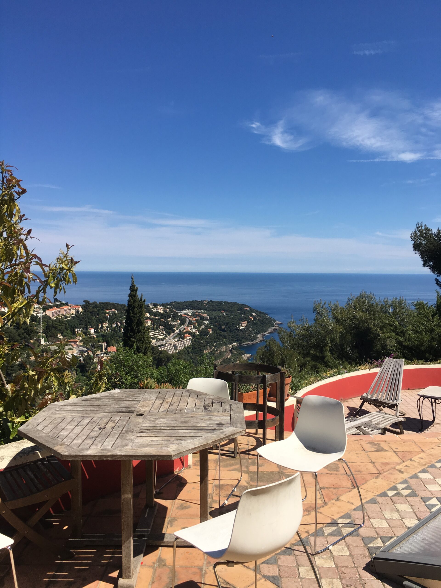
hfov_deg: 48.2
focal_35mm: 29
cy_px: 294
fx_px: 493
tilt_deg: -1.8
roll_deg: -1.0
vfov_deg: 61.7
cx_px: 220
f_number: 2.2
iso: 25
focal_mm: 4.15
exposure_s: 1/1923
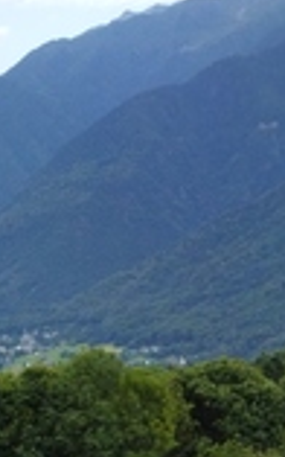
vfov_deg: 19.2
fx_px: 1207
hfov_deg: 12.0
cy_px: 648
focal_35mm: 97
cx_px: -291
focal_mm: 4.71
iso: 99
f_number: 1.79
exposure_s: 1/586
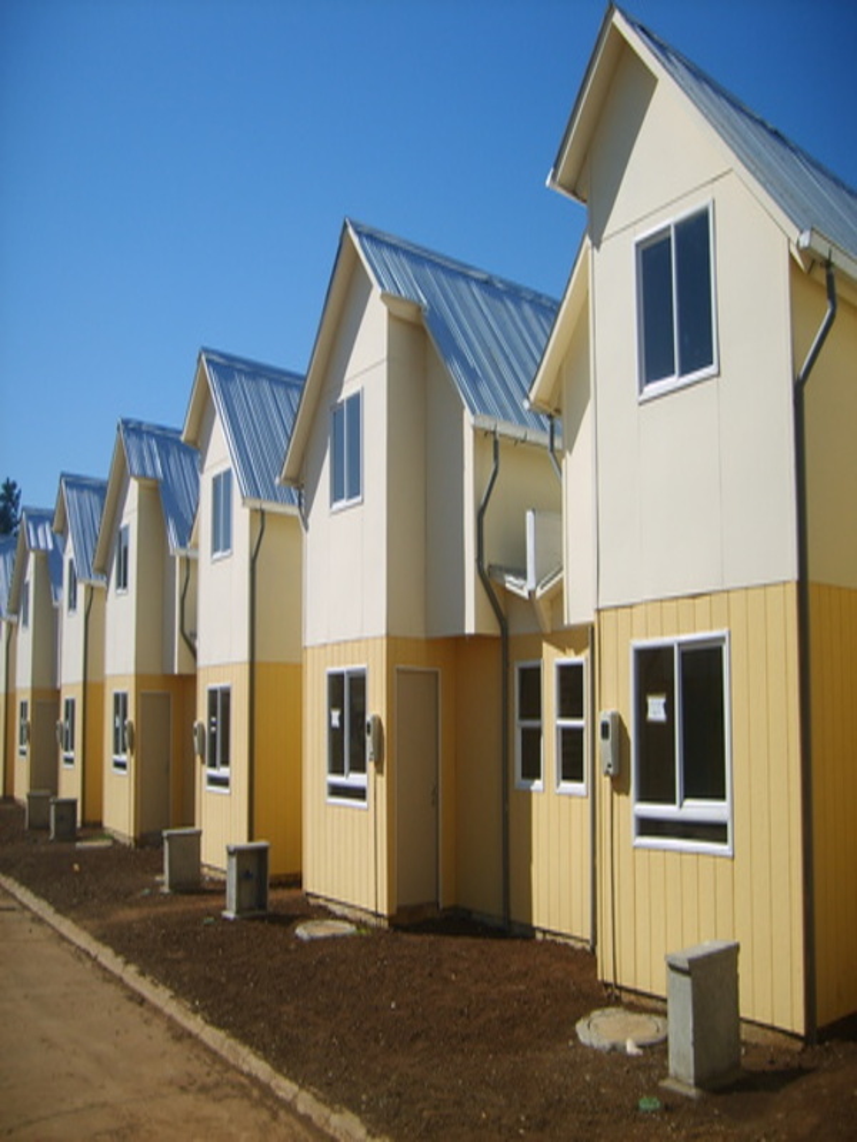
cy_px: 571
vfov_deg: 52.6
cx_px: 428
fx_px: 1155
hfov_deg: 40.7
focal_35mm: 35
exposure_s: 1/180
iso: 50
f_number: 7.1
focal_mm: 5.8
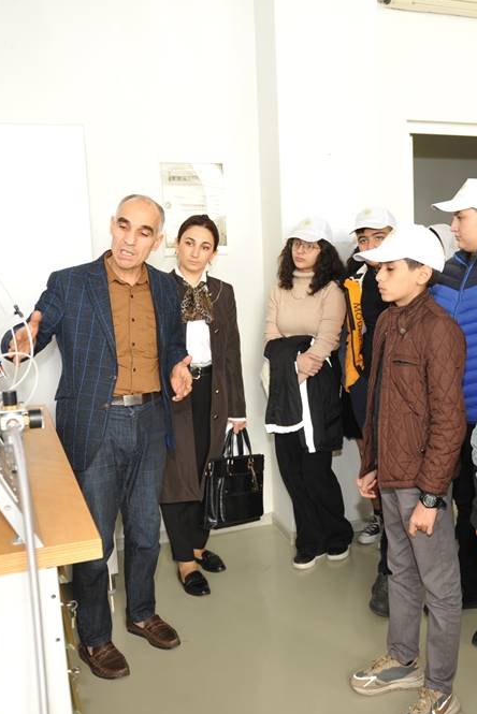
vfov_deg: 48.4
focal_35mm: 40
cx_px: 348
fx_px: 794
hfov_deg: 32.9
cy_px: 364
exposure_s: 1/100
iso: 500
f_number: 2.8
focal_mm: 26
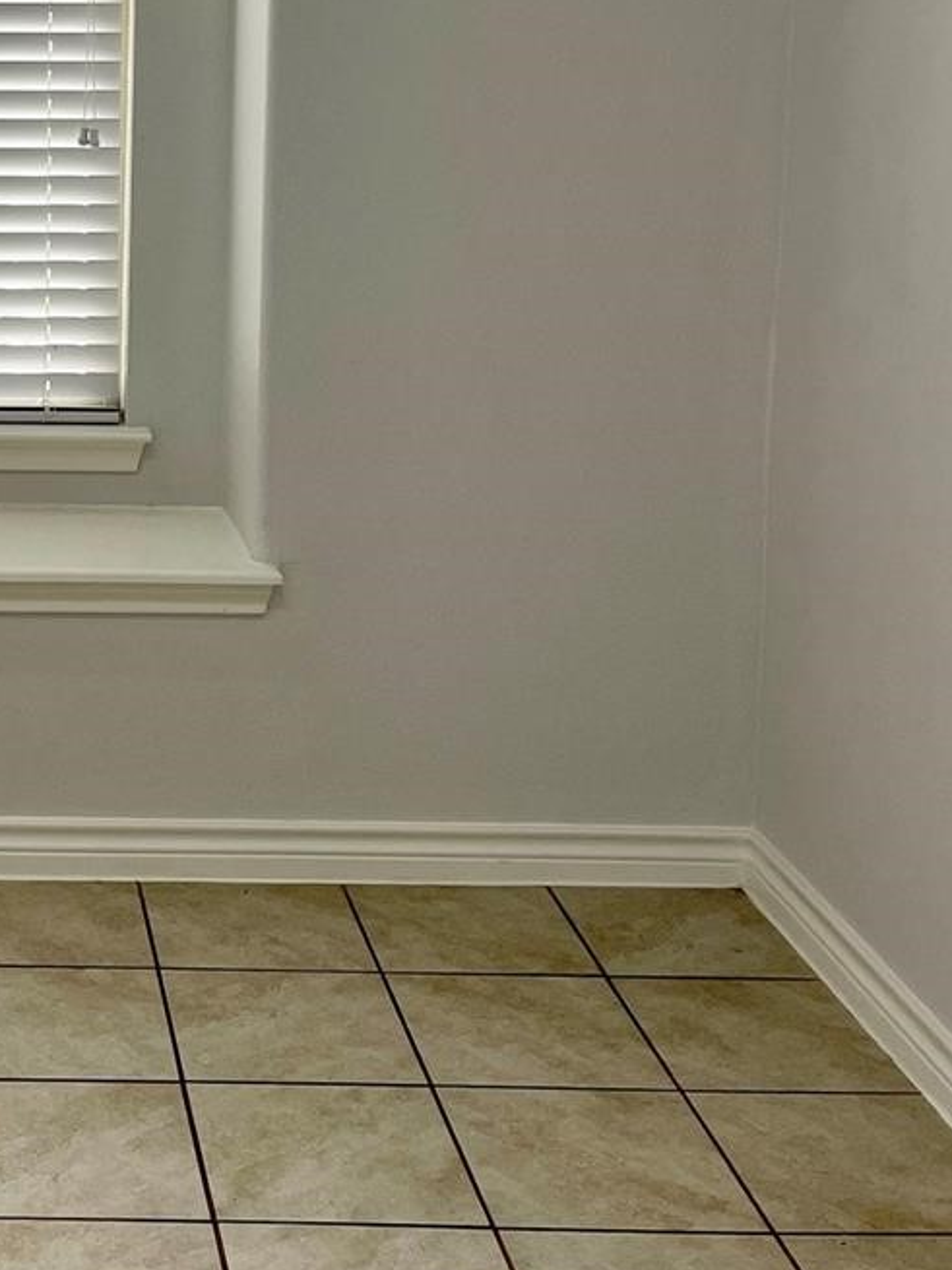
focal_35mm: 61
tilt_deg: -6.5
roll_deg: -0.9
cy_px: 206
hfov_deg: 22.7
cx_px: -72
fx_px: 2238
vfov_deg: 30.7
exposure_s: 1/120
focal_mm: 5.1
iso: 80
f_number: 1.6
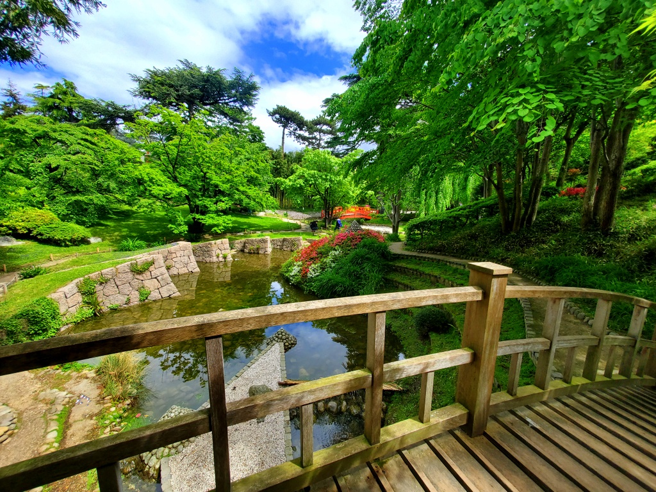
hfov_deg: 106.2
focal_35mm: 13
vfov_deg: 89.9
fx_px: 246
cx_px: 328
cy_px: 246
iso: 50
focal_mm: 1.8
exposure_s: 1/671
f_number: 2.2
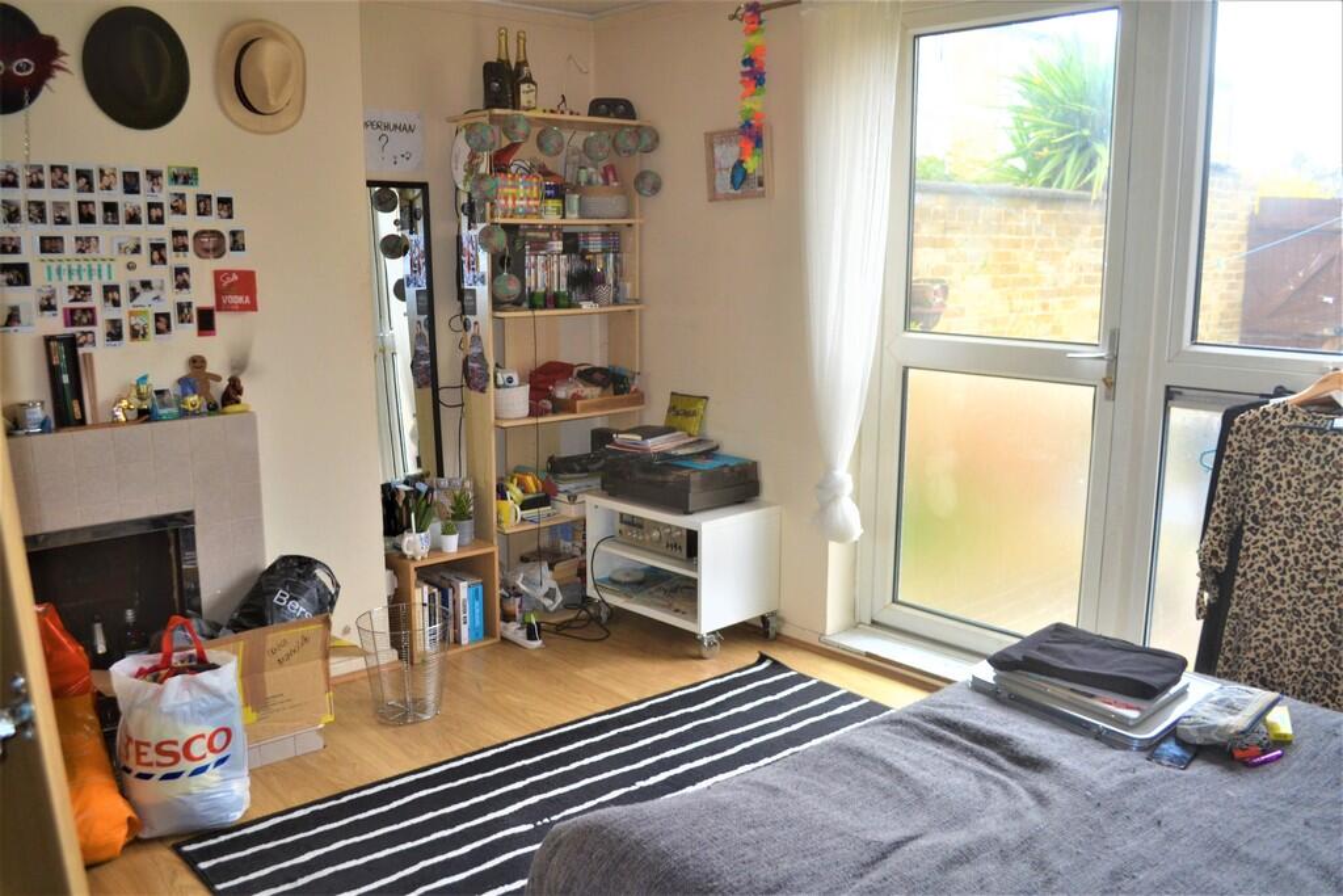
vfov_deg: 43.6
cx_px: 672
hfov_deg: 61.9
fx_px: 1119
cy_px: 448
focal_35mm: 30
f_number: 4
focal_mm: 20
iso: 400
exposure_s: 1/80
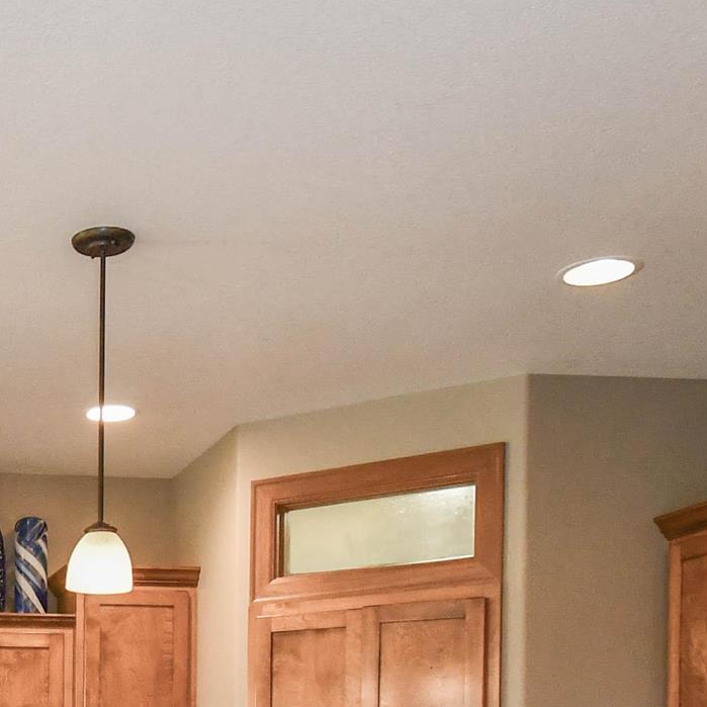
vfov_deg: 27.5
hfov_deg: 27.8
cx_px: -81
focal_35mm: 56
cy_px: 813
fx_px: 1294
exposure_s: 1/100
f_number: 5
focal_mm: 10
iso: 1250
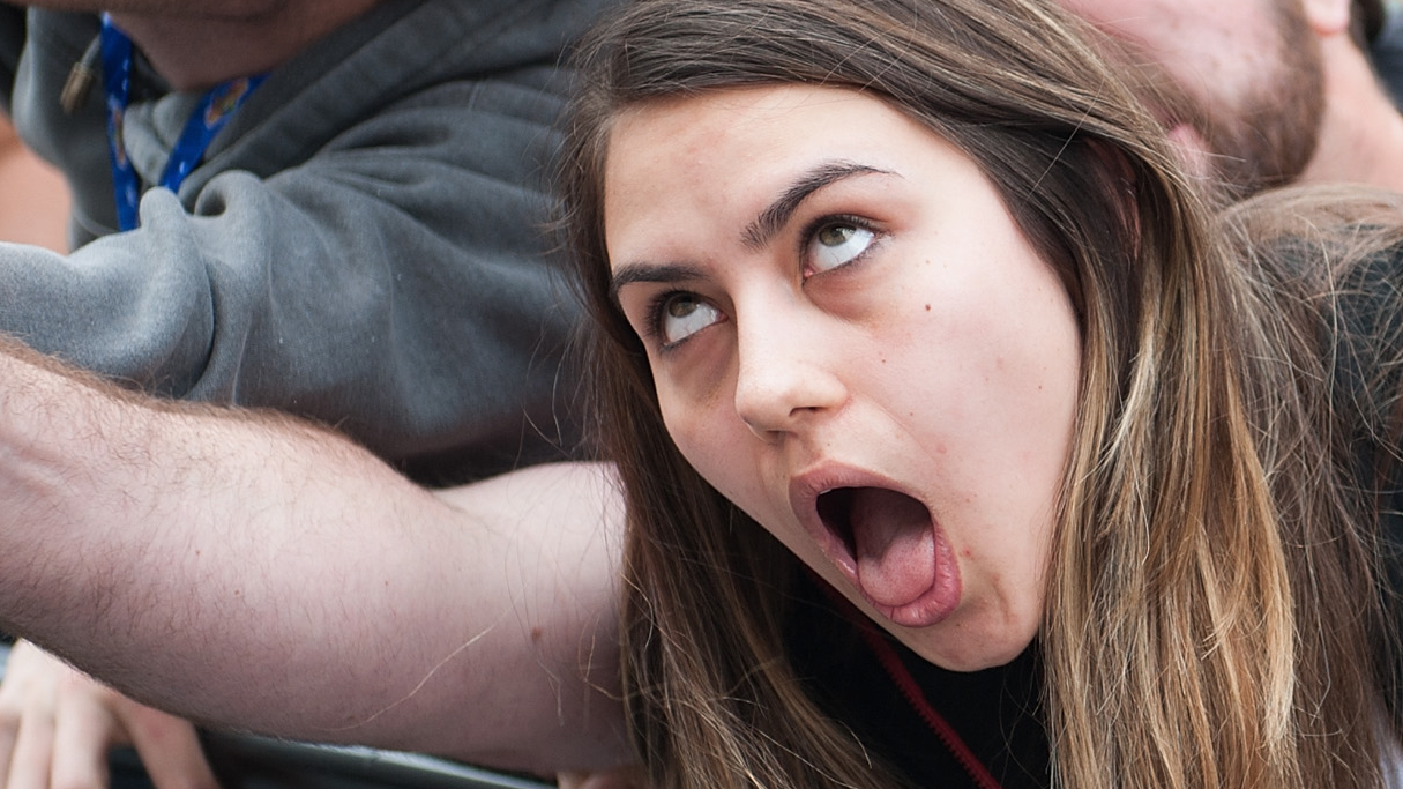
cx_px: 1068
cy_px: 439
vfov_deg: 6.7
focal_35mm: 181
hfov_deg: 11.9
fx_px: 6733
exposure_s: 1/640
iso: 200
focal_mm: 70
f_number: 2.8
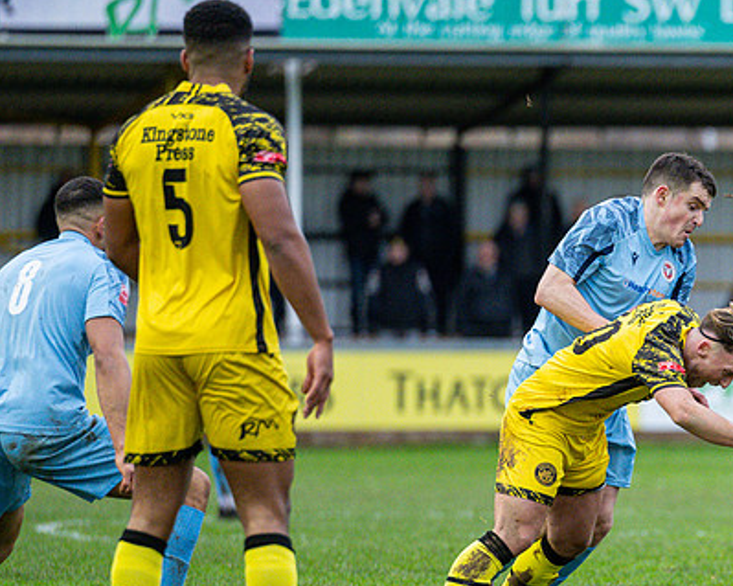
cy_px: 424
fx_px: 10758
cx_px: 719
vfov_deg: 3.1
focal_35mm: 496
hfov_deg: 3.9
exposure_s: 1/1600
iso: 2000
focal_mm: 200
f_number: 2.8
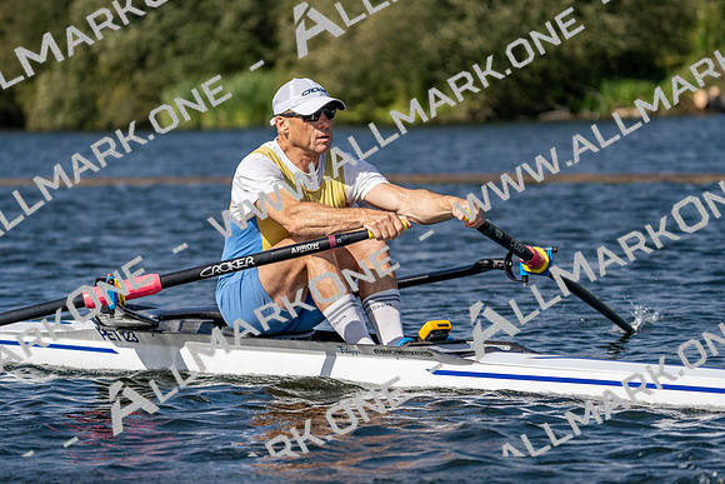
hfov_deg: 10.3
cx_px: 362
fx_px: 4029
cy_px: 242
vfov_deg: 6.9
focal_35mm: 200
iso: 125
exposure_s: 1/1600
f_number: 5.6
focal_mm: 200
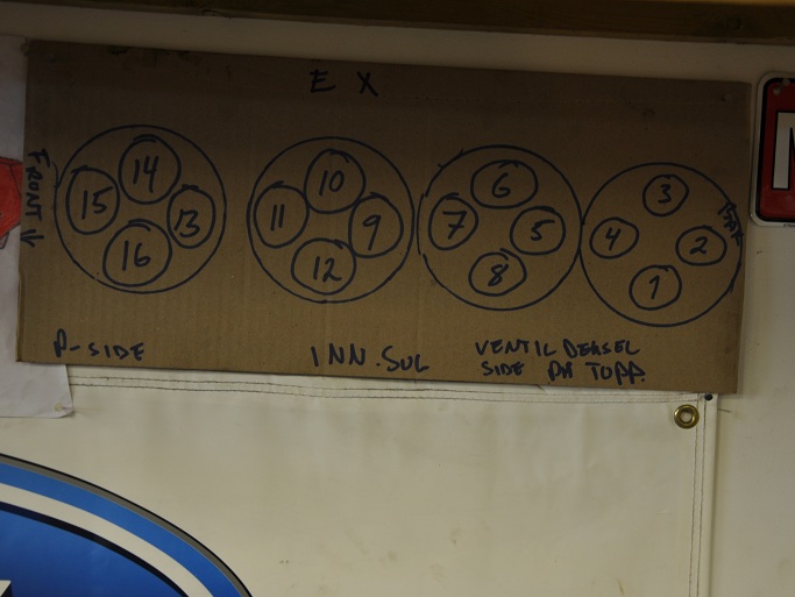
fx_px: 1322
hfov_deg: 33.5
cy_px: 300
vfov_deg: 25.4
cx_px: 409
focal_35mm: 58
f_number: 4.5
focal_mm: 35
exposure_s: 1/10
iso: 200
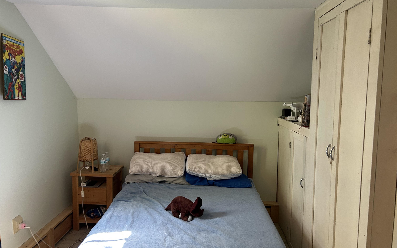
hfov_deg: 66.5
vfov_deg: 44.5
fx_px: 303
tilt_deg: -5.4
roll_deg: +0.0
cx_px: 200
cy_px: 122
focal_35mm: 28
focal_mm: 5.7
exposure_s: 1/60
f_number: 1.5
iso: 160
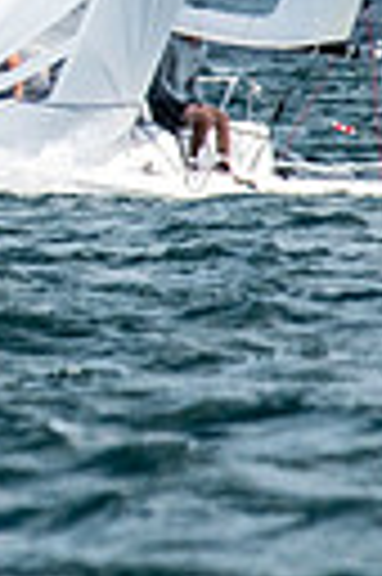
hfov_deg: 0.6
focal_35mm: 2437
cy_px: -224
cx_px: -566
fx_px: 38891
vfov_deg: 0.8
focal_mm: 300
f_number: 5.6
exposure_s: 1/5000
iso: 500
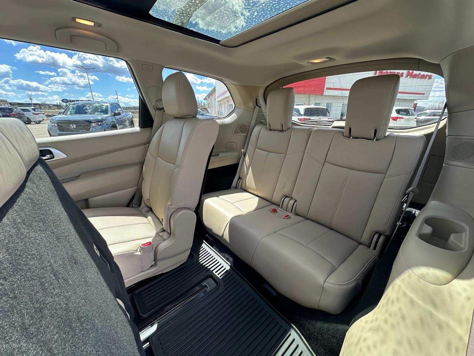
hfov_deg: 102.1
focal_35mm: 14
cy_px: 178
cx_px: 237
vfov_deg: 85.7
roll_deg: -0.9
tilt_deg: -18.6
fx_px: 192
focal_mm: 2.22
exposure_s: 1/99
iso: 40
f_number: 2.2
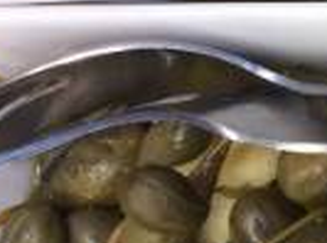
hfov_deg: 9.2
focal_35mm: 175
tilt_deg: -87.1
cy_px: 71
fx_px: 1649
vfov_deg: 8.4
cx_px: 954
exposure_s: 1/50
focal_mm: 4.15
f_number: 2.2
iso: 50
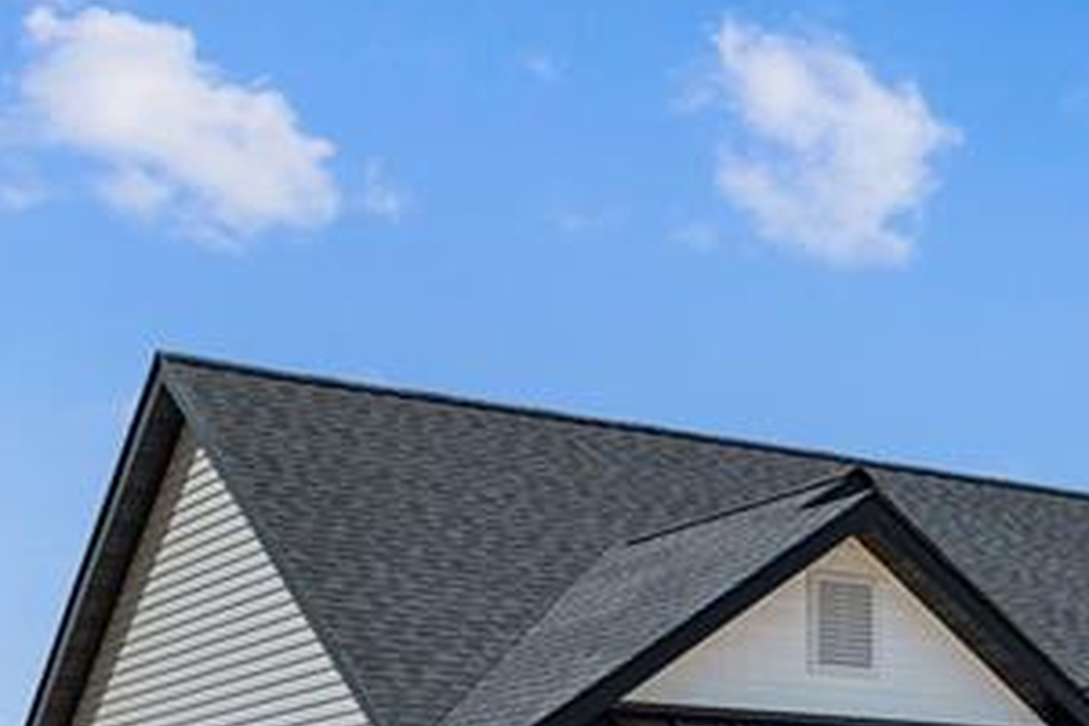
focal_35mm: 85
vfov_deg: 15.2
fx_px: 2571
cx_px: 1530
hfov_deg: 21.0
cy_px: 995
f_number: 2.8
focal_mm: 12.3
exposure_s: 1/120
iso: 100
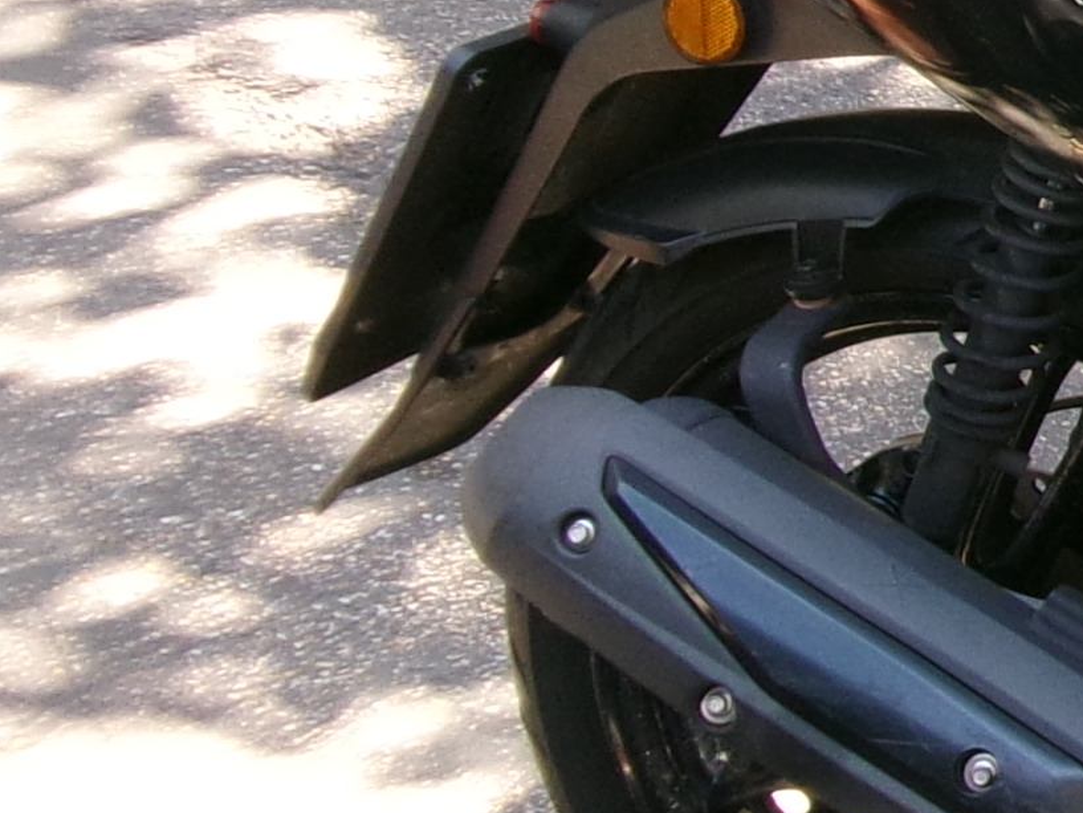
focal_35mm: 125
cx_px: 2310
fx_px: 3911
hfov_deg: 13.1
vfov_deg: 11.8
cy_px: 92
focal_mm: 5.1
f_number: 3.9
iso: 100
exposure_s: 1/42
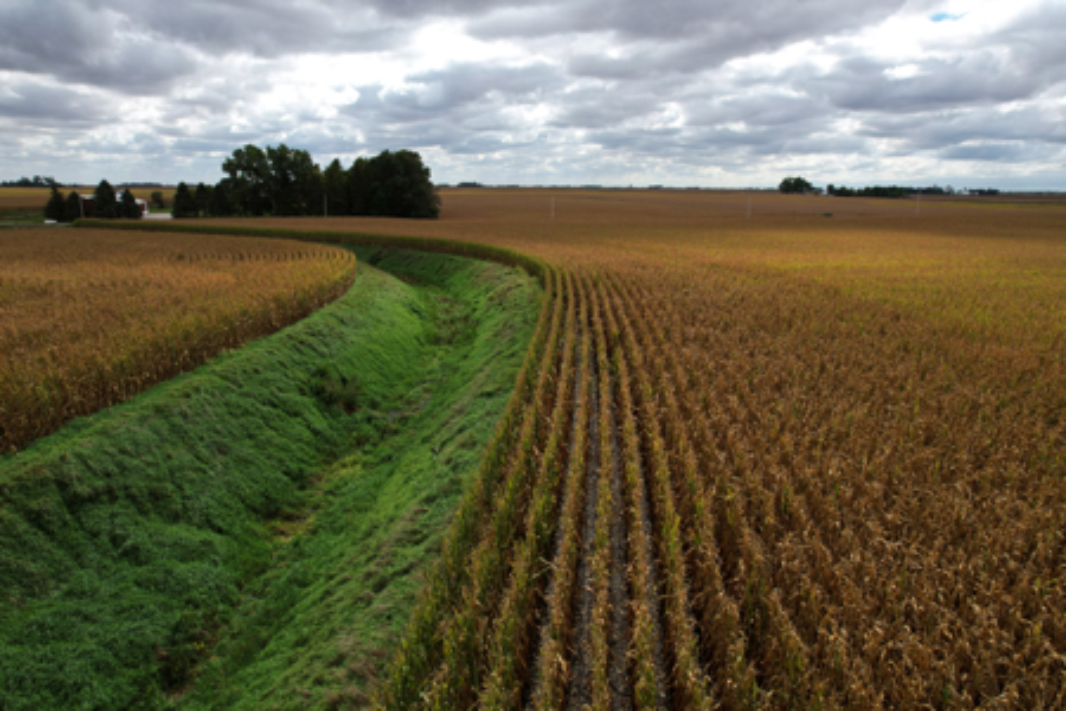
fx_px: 651
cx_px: 533
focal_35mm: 22
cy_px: 356
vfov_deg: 57.2
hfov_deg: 78.6
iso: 100
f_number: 2.8
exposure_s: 1/1600
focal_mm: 8.38
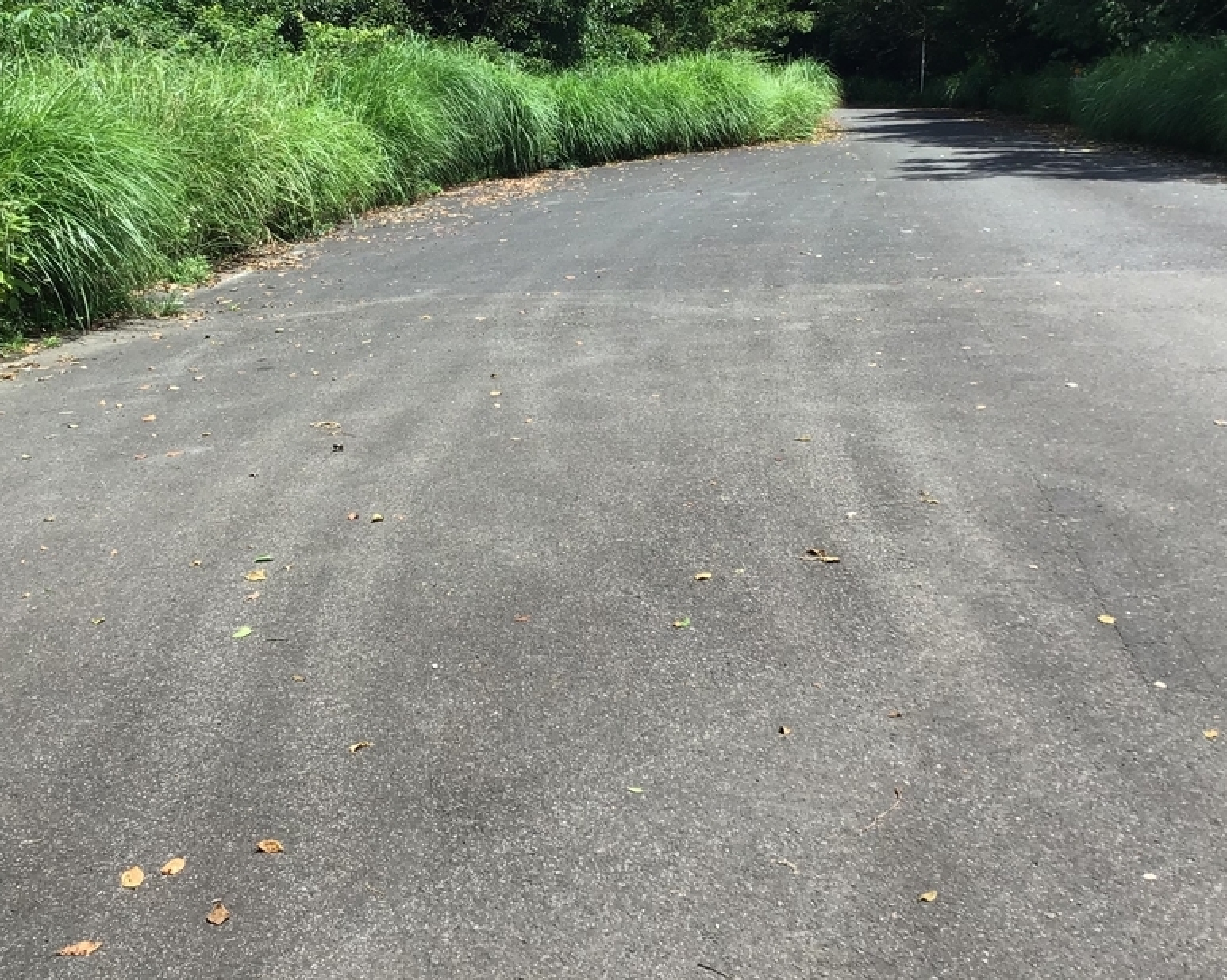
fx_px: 1706
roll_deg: +0.8
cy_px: 320
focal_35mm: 47
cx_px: 635
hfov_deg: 39.5
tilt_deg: -8.2
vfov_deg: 31.8
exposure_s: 1/512
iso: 25
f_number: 2.4
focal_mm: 3.3
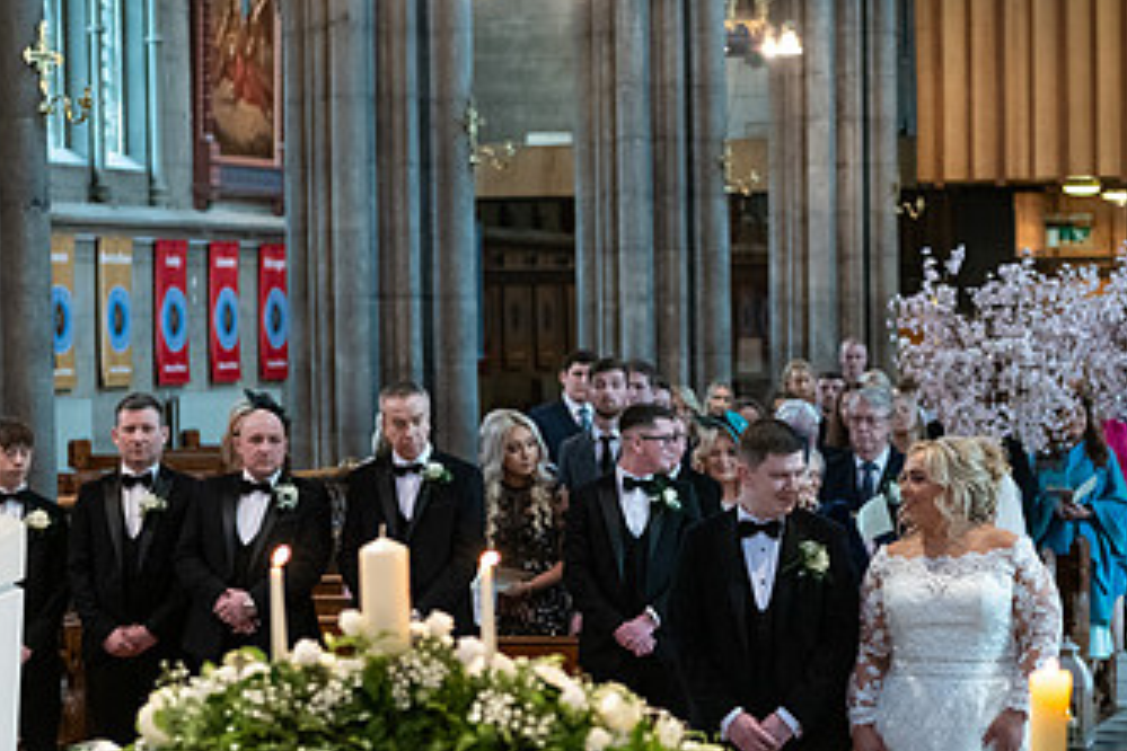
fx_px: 3819
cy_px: 513
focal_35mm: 122
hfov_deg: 16.7
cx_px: 836
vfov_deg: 11.2
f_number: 3.5
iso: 1250
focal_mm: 70
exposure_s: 1/160
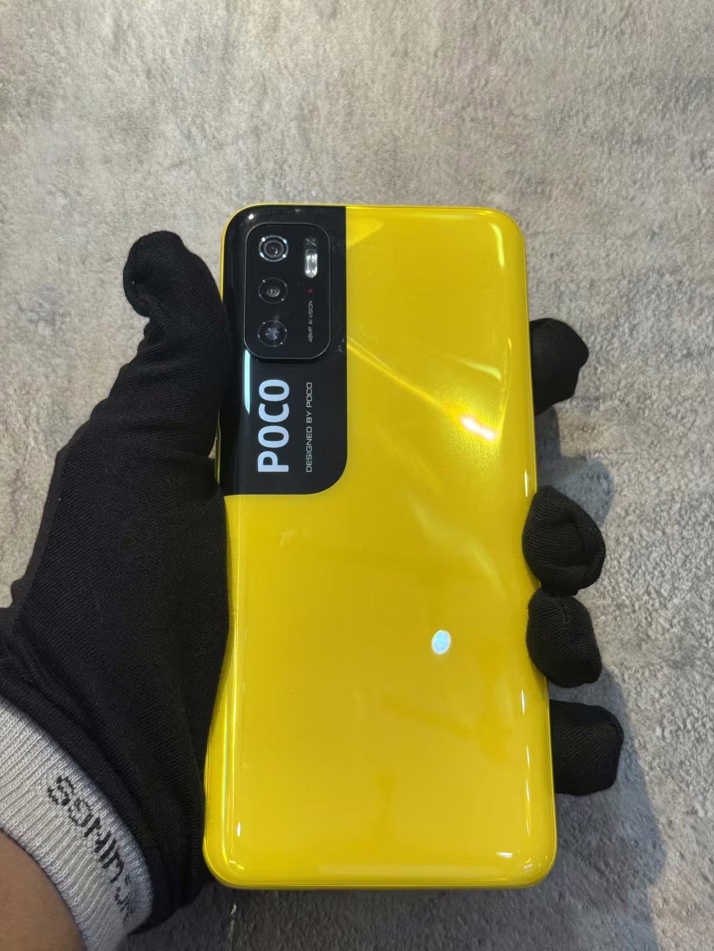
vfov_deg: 39.7
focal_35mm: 48
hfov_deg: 30.3
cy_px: 476
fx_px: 1320
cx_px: 357
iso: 50
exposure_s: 1/50
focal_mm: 6.76
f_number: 1.78
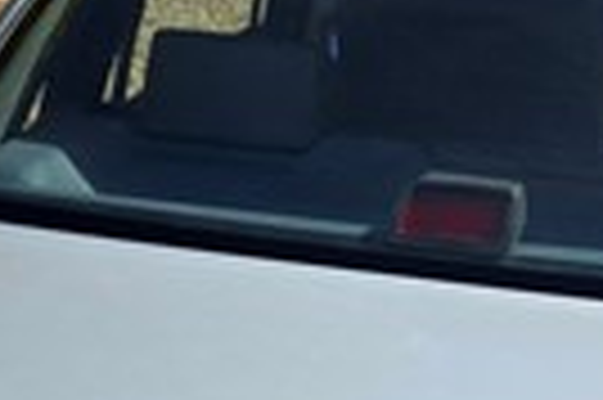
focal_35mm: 115
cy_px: 279
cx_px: 418
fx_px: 1924
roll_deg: -0.5
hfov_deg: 17.8
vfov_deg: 11.9
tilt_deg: -18.8
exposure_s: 1/3155
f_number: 1.6
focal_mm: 5.96
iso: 50
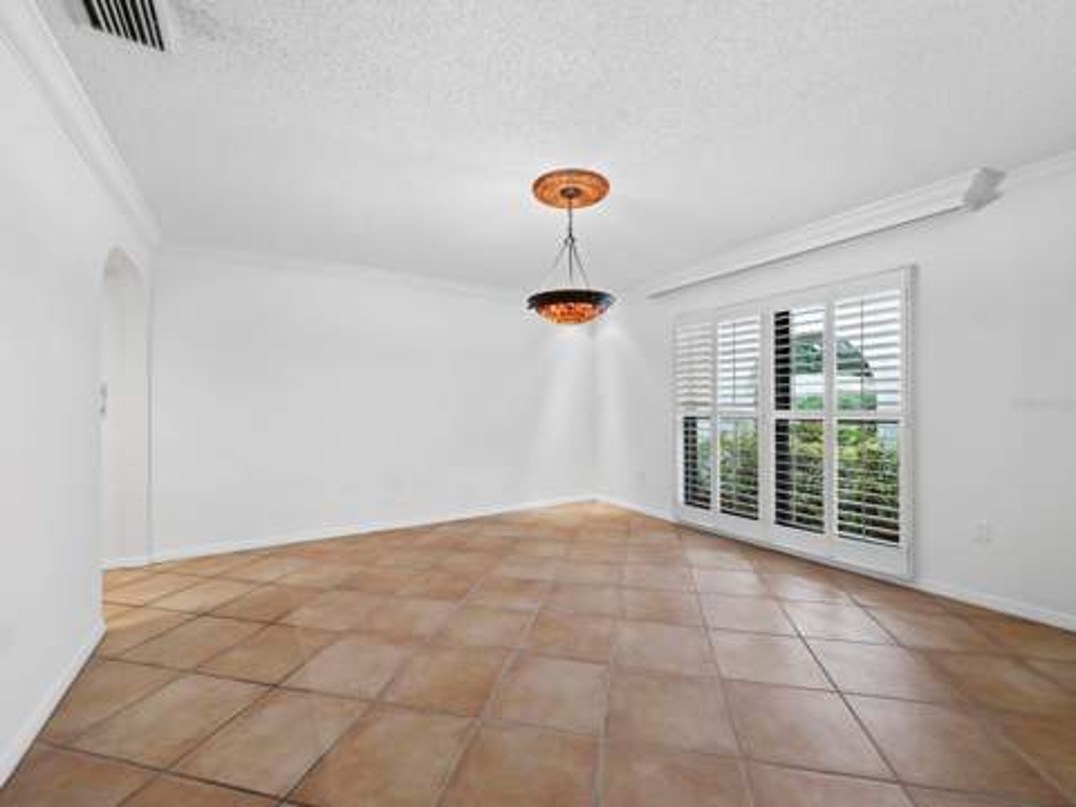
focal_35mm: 14
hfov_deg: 102.1
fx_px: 435
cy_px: 404
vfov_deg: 85.7
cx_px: 538
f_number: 11
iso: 400
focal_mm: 7
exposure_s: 1.3
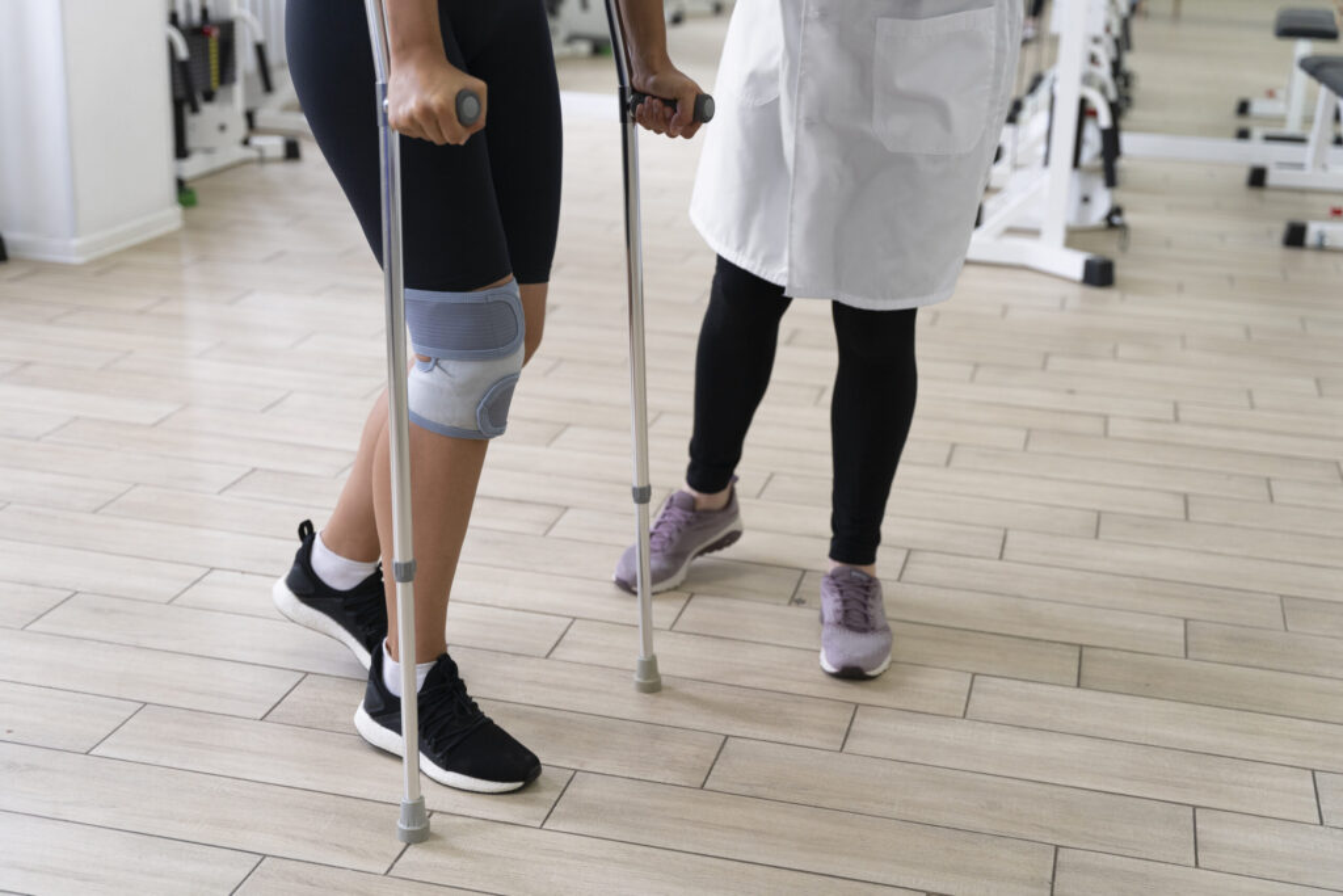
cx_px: 672
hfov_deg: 41.1
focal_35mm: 48
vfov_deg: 28.1
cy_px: 448
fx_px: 1791
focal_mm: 48
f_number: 2.8
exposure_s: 1/200
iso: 500
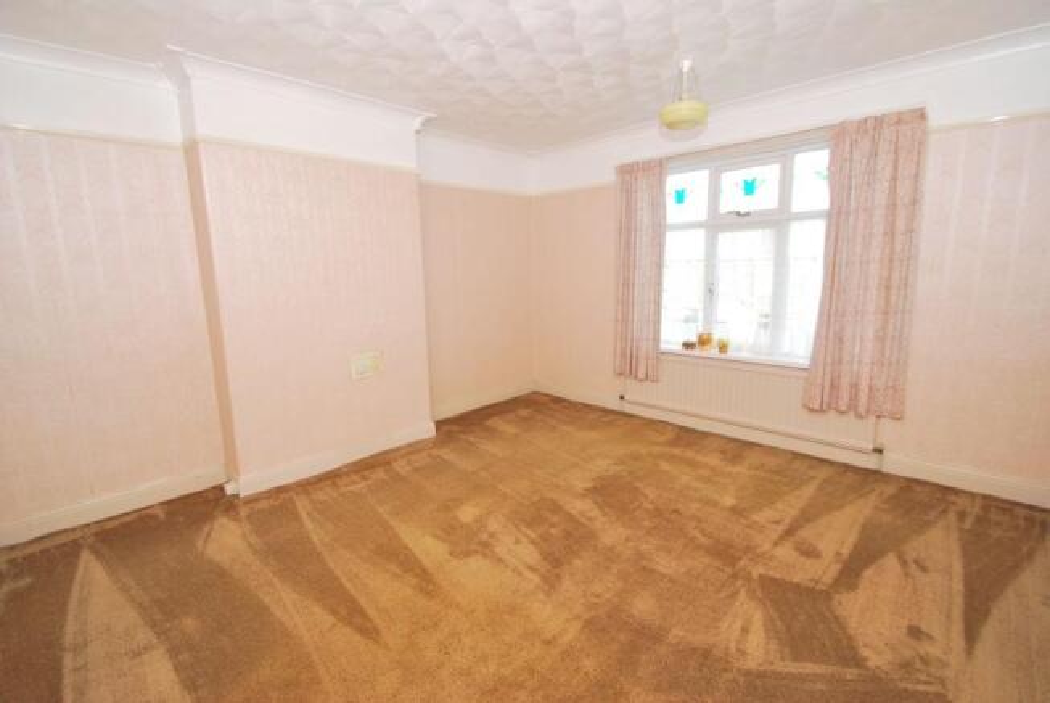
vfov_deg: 77.5
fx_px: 438
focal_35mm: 15
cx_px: 525
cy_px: 352
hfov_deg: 100.3
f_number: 4
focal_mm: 10
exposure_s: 1/60
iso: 200
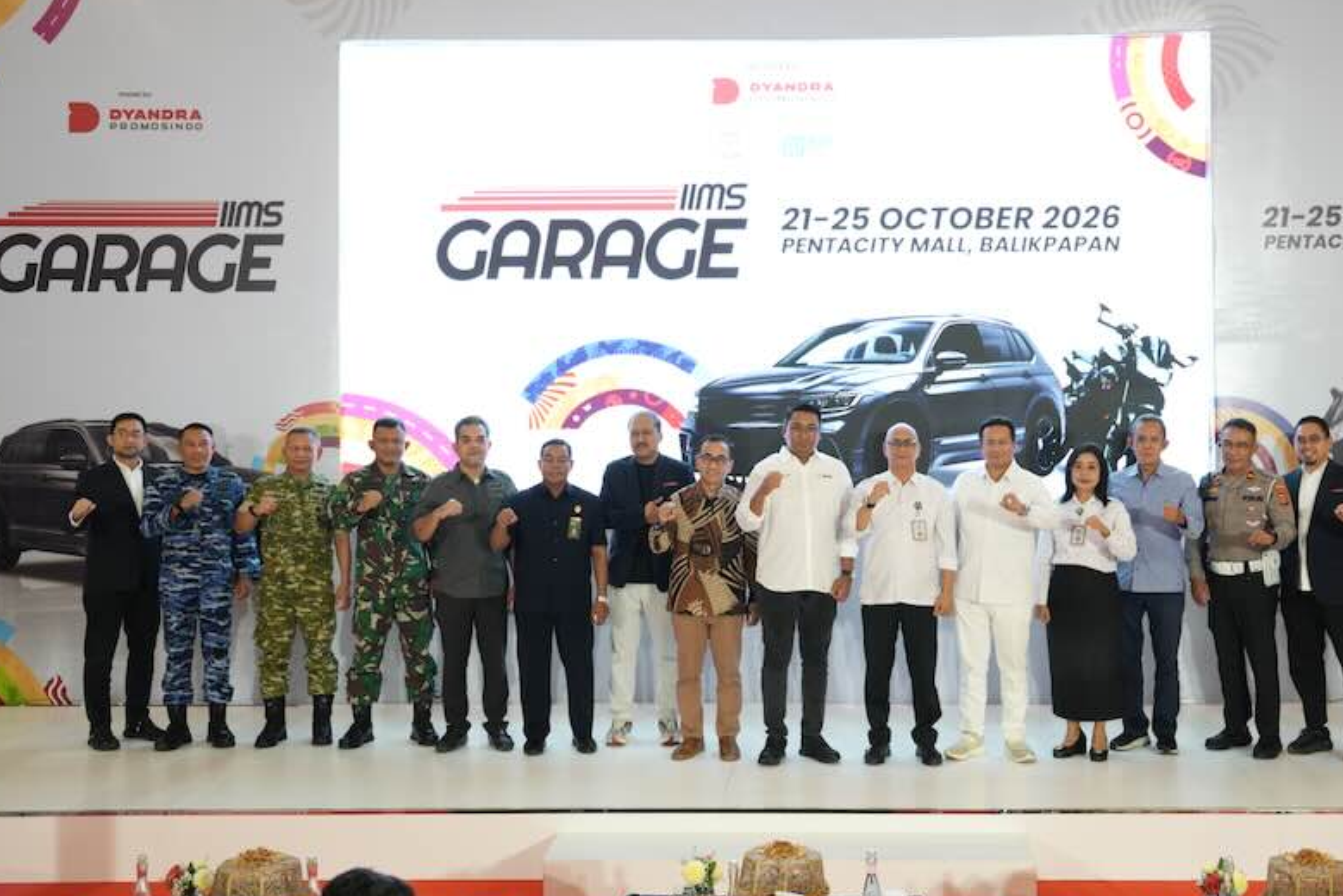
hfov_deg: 42.6
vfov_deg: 29.2
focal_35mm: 46
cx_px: 778
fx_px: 1717
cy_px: 373
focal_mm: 35
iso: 500
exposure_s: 1/100
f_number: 2.8
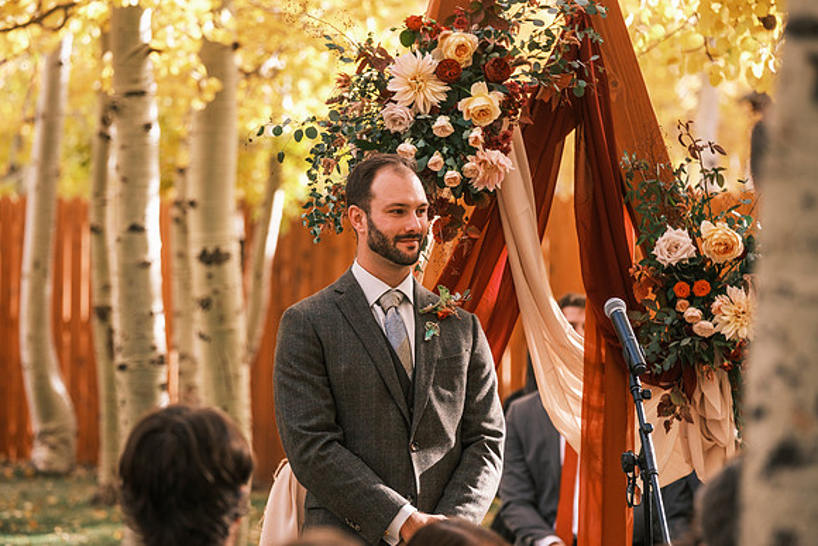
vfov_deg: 6.8
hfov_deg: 10.2
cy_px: 273
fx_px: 4591
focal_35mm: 202
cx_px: 409
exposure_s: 1/500
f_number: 4
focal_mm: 134.4
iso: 400
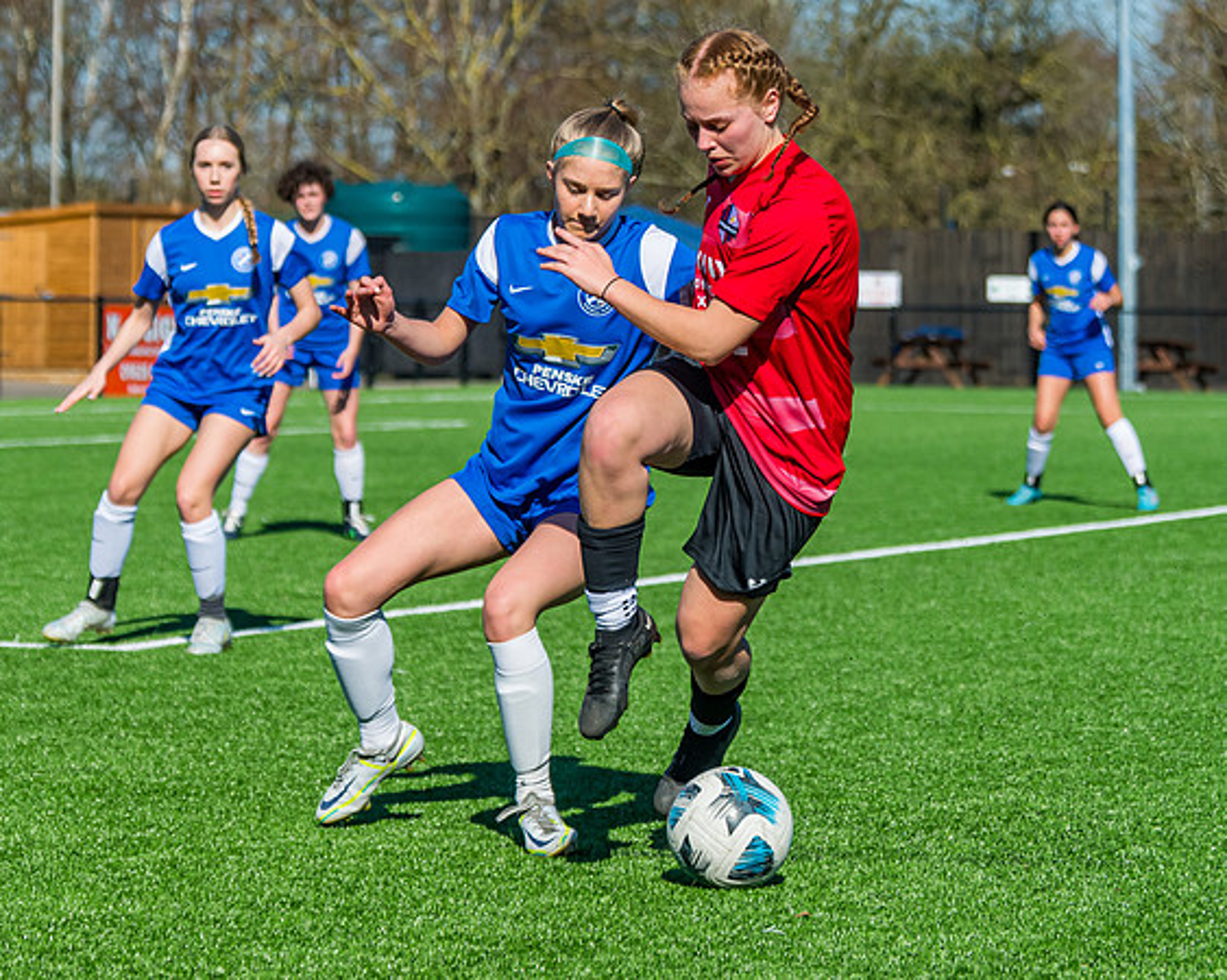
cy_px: 581
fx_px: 5167
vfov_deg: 10.8
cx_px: 535
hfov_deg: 13.5
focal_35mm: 142
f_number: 5
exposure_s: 1/3200
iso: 400
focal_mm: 100
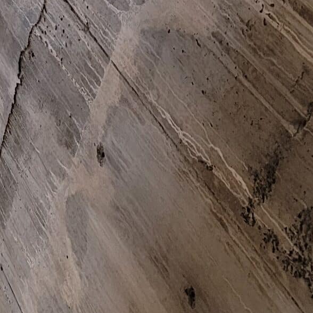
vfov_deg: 17.0
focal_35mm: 100
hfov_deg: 15.8
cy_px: 6
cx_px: -170
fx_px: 1023
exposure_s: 1/24
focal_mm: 5.4
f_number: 1.8
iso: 500
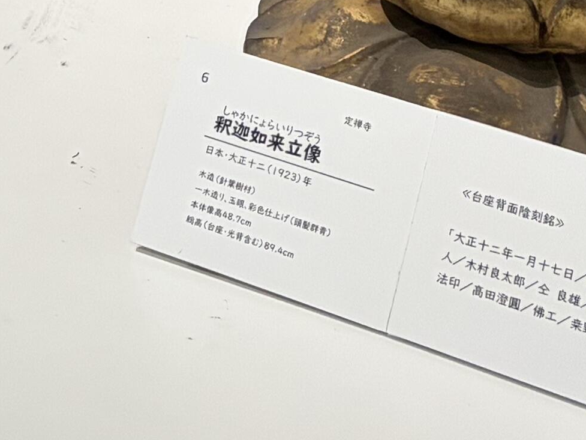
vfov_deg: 8.7
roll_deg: +0.9
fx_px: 2573
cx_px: -371
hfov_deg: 12.2
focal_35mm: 152
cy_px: -671
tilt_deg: -9.6
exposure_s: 1/60
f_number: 1.6
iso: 100
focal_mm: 5.96
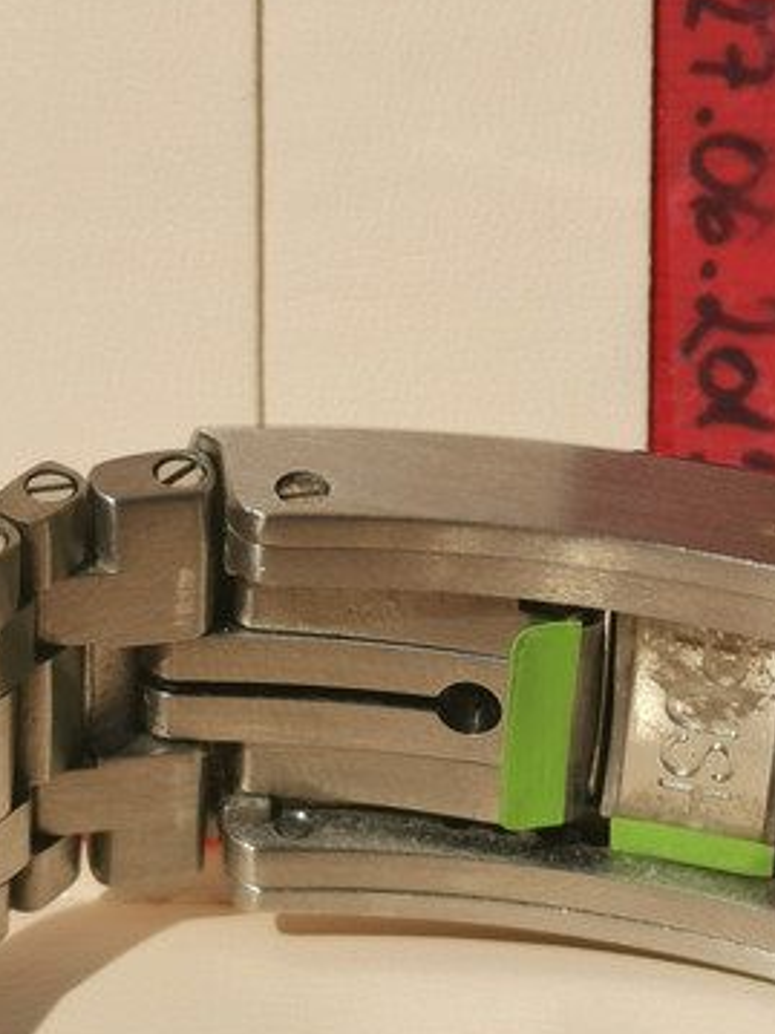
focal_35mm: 116
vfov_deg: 17.0
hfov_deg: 12.7
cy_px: 562
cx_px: 553
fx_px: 3465
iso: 50
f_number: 1.8
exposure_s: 1/3135
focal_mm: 5.58
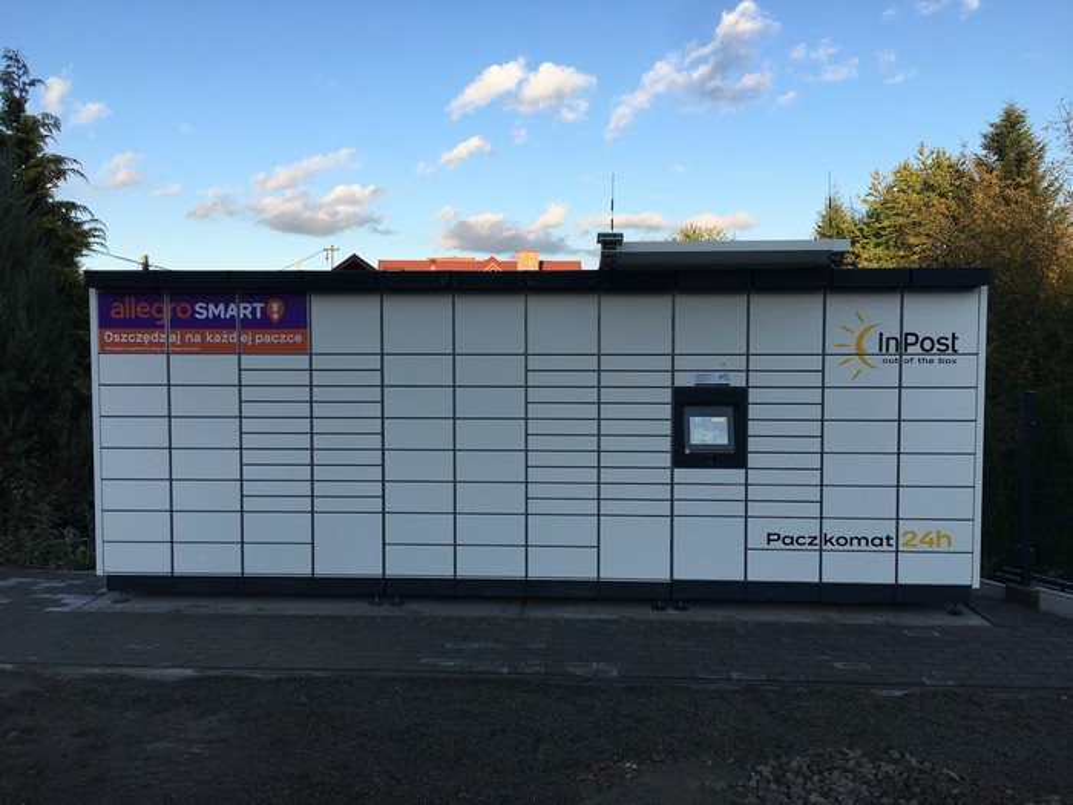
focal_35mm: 29
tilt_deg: -2.8
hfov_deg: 61.7
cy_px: 402
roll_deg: -0.7
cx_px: 536
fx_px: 899
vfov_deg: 48.2
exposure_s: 1/905
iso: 25
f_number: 2.2
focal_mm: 4.15
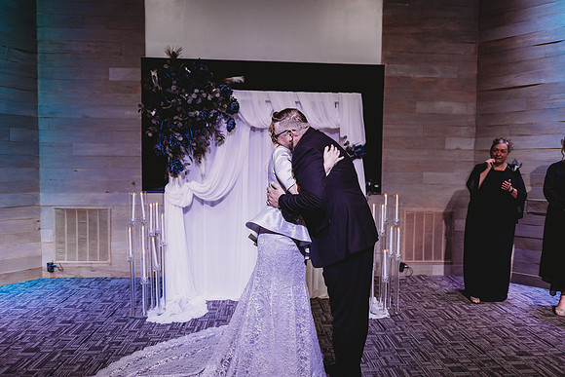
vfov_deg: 53.2
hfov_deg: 73.7
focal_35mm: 24
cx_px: 282
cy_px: 188
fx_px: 377
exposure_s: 1/125
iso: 400
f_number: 2.2
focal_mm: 24
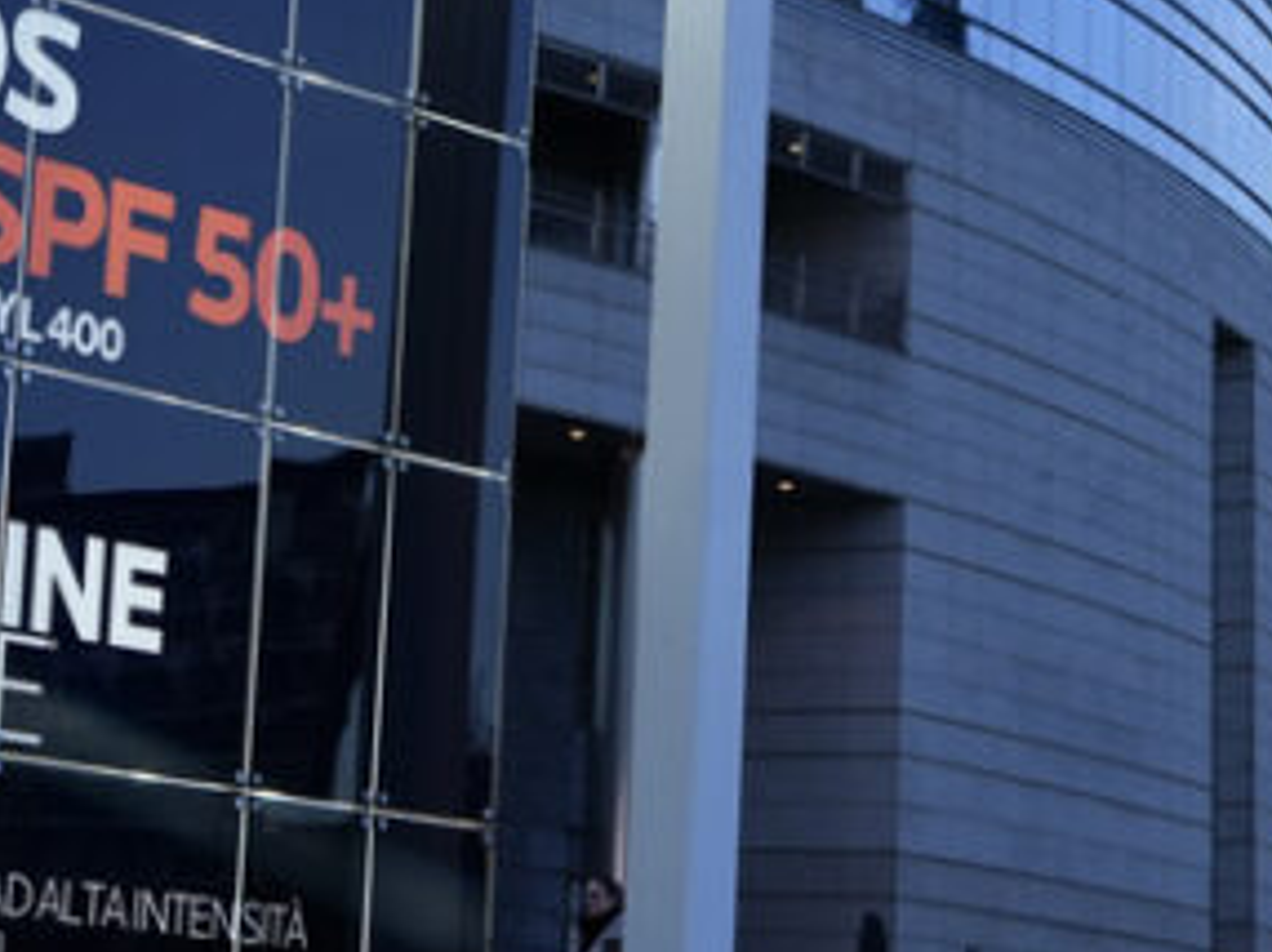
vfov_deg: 11.7
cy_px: -211
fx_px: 4553
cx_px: 378
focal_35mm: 124
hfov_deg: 15.9
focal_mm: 36
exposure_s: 1/250
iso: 400
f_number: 5.6
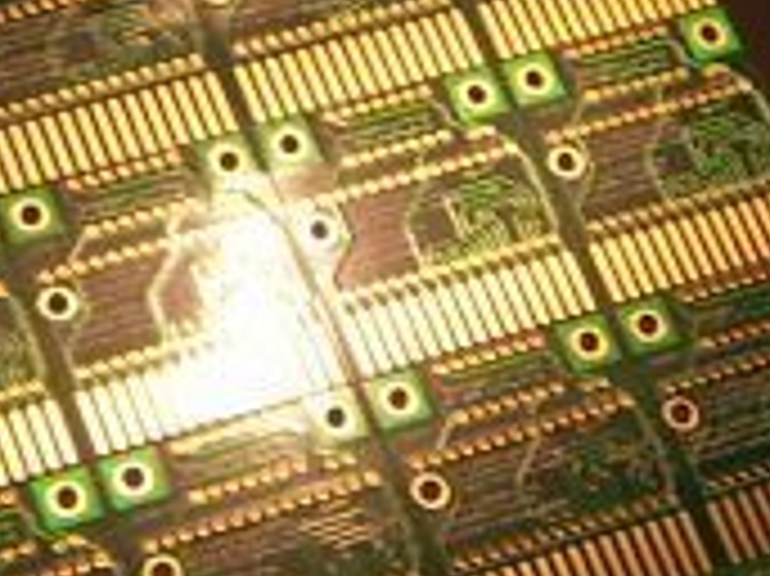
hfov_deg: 17.8
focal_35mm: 108
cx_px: 9
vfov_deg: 13.5
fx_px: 2401
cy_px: 594
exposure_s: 1/50
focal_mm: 4.7
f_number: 2.8
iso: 80
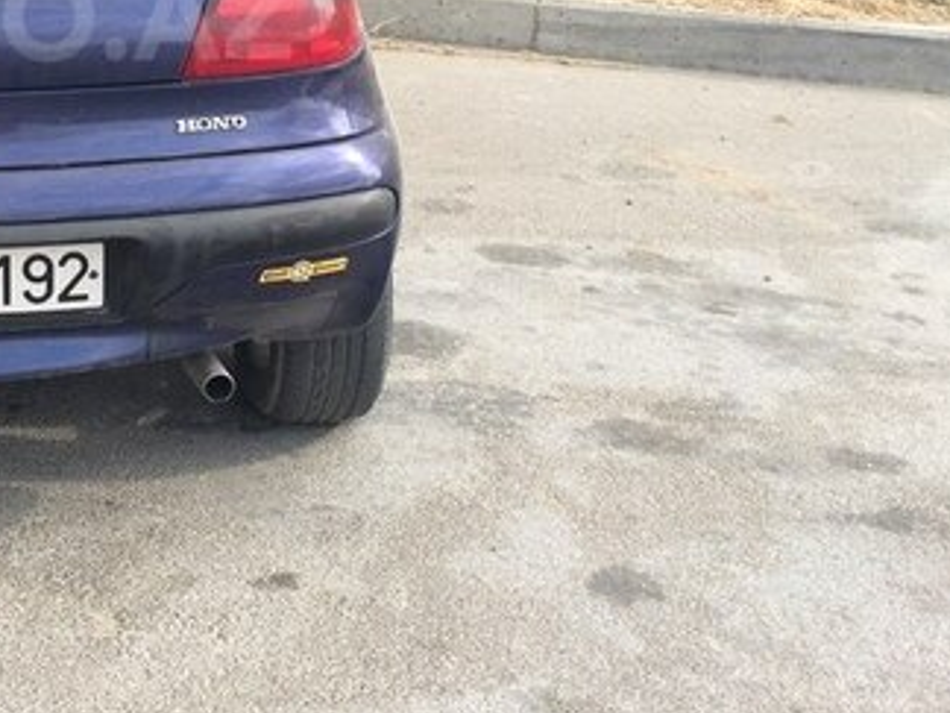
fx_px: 1619
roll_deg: -3.1
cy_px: 16
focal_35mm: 59
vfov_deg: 23.8
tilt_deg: -13.5
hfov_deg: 30.3
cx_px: -9
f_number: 2.2
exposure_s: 1/631
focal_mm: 4.15
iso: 32
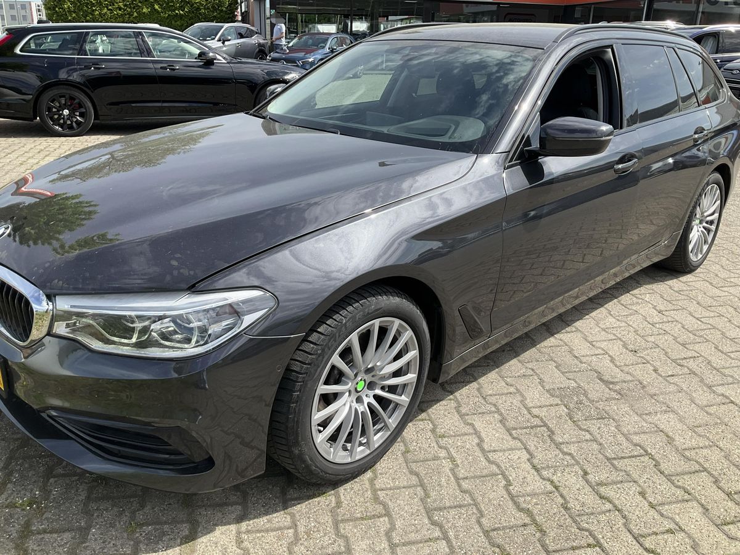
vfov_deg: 48.2
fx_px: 620
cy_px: 278
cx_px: 370
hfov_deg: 61.7
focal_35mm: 29
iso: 25
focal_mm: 3
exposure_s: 1/1250
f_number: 1.8
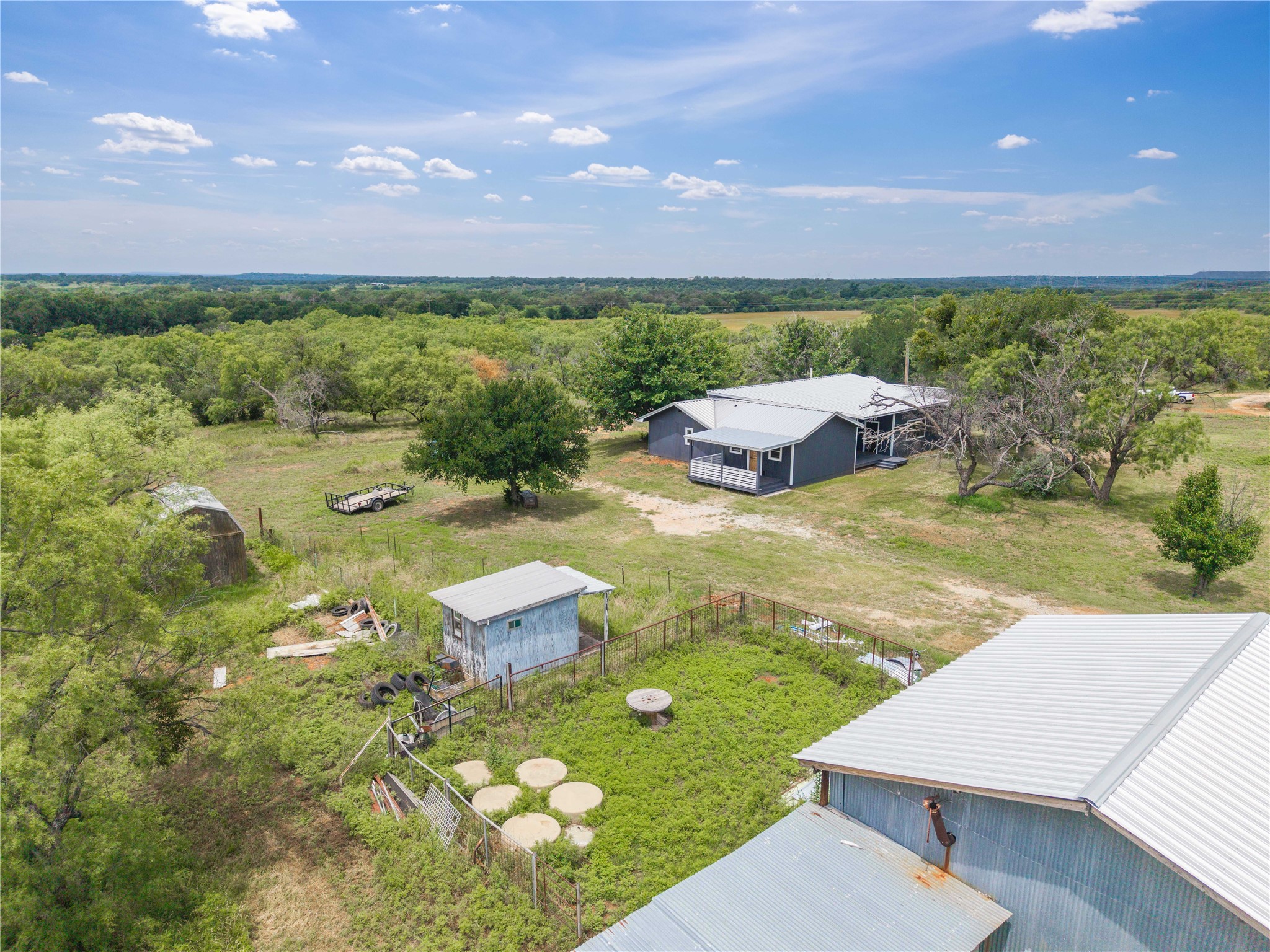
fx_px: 881
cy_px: 476
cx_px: 635
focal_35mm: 24
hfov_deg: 71.6
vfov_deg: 56.8
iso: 180
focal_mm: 8.67
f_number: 1.8
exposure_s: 1/5000
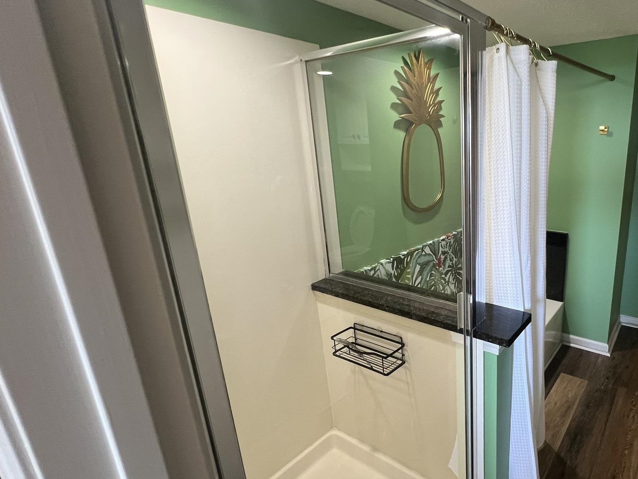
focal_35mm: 19
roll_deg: +0.8
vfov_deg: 68.7
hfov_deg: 80.0
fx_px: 350
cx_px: 455
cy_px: 245
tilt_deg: -16.7
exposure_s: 1/60
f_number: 1.8
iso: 125
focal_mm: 1.57
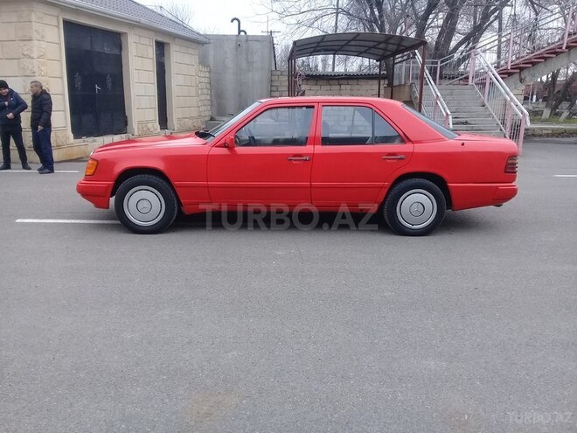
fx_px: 517
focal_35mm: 31
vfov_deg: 45.4
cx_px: 288
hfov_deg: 58.4
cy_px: 216
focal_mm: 3.3
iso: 50
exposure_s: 1/288
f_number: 2.2
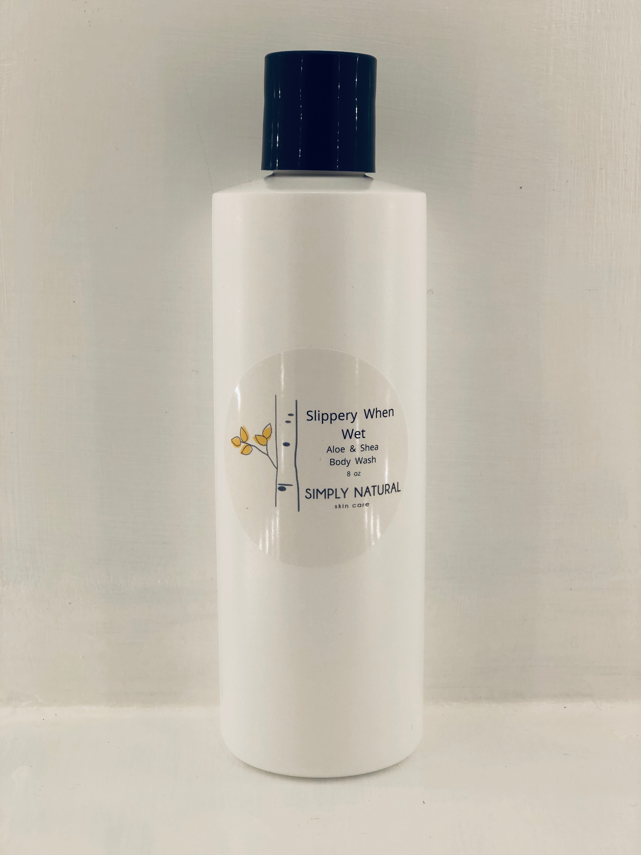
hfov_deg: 25.7
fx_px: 1407
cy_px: 428
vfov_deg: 33.8
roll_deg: -0.4
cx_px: 320
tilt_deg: -9.6
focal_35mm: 57
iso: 25
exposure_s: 1/120
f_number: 2.8
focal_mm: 6.6
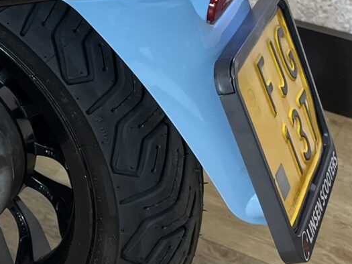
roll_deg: +0.1
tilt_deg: -27.7
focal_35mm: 95
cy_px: 36
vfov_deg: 15.4
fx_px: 966
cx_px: -198
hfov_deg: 18.1
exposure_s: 1/100
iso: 80
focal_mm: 5.1
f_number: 1.6
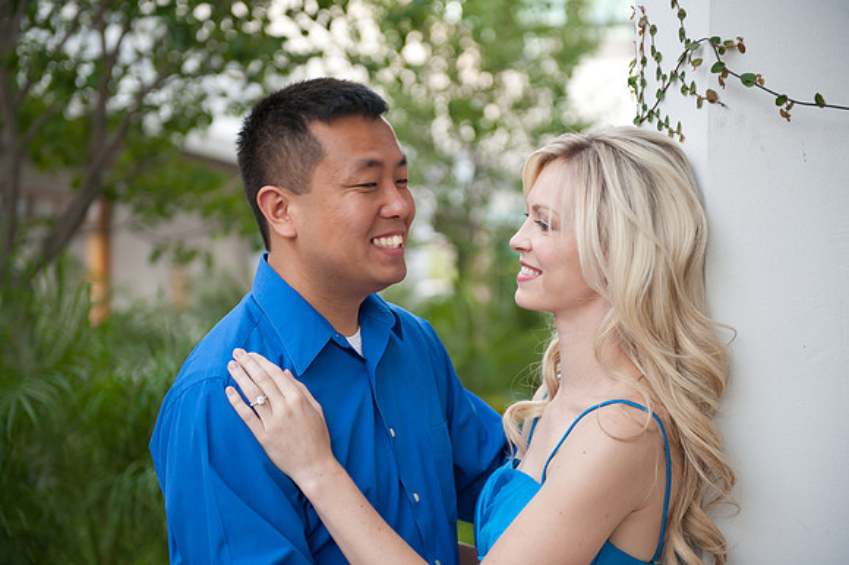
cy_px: 282
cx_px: 424
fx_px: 1650
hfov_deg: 28.9
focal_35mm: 70
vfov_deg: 19.4
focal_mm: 70
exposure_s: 1/125
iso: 1000
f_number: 2.8
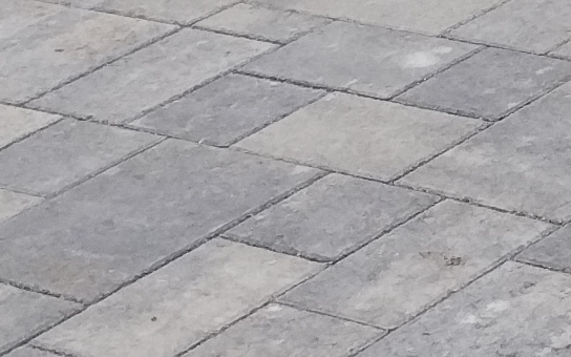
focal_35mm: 223
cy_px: -301
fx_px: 3470
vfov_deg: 5.8
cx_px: 1482
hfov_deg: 8.4
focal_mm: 4.27
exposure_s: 1/100
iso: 120
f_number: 1.8
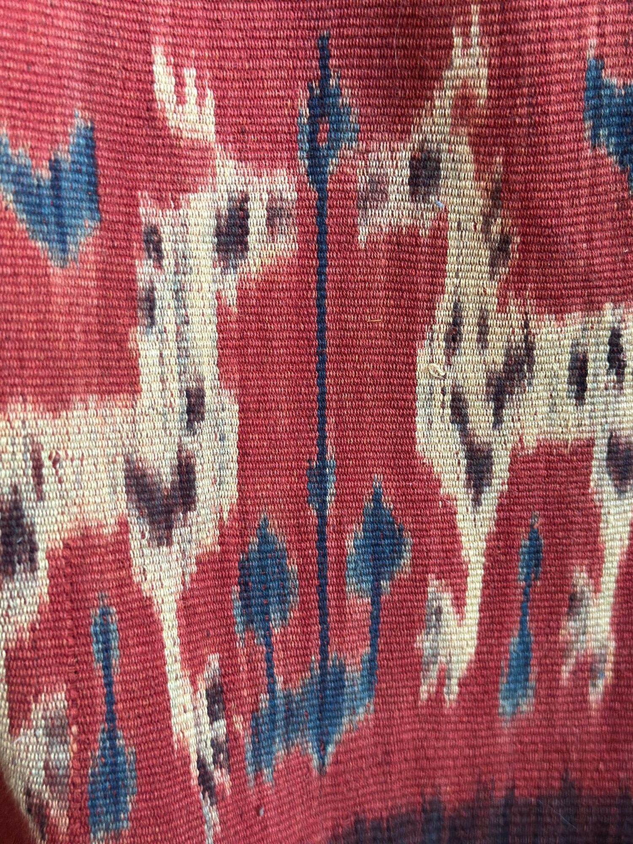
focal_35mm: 46
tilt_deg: -10.5
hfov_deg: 31.5
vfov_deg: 41.2
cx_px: 316
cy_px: 422
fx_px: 1122
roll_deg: +0.4
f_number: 1.78
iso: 500
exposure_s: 1/40
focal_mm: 6.76
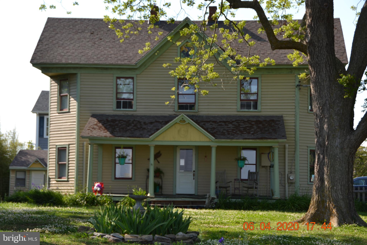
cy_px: 122
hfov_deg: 26.0
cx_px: 184
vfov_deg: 17.5
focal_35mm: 78
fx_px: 795
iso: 100
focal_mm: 52
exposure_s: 1/200
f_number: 7.1
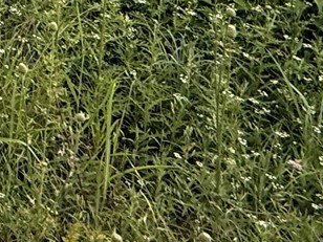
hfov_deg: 14.2
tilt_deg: -1.6
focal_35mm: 93
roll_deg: -2.6
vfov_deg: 12.4
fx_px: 868
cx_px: -455
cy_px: -343
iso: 50
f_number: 2.2
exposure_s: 1/188
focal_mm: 2.22
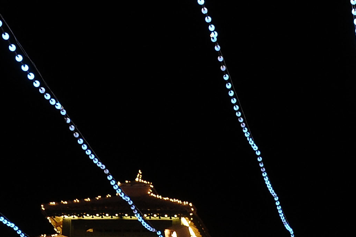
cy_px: 460
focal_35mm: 138
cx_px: 507
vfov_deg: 9.3
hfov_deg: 14.1
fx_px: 1363
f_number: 6.3
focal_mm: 22
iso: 500
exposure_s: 1/15
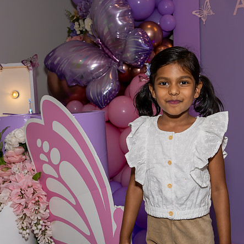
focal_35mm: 66
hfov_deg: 25.7
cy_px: 117
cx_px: 189
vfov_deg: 26.1
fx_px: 526
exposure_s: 1/250
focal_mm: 32
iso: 500
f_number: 8
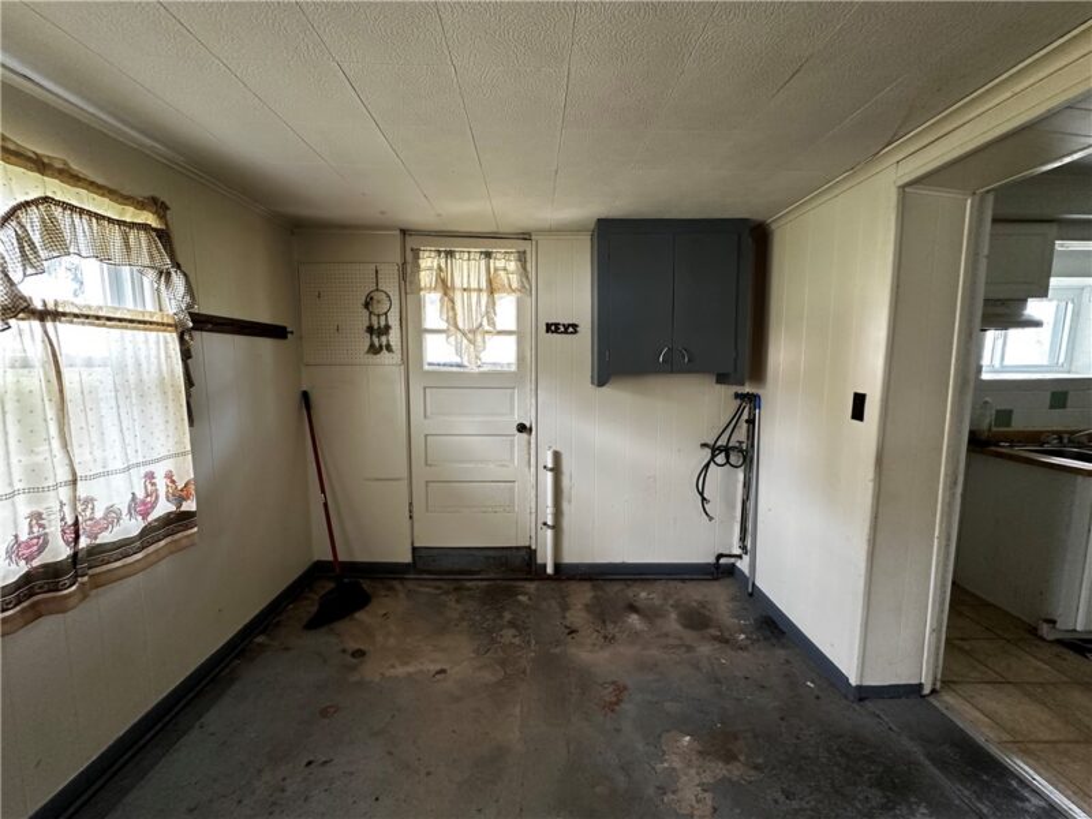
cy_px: 410
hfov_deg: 102.1
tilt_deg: -6.5
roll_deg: -0.2
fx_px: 442
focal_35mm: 14
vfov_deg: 85.7
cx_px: 546
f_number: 2.2
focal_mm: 2.22
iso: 320
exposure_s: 1/60
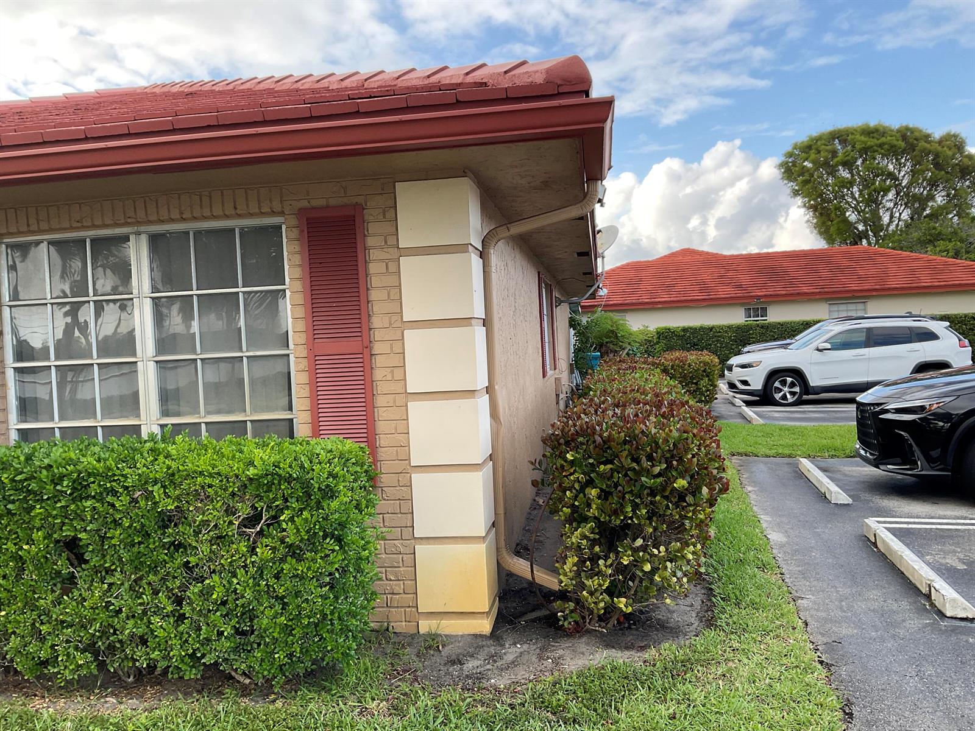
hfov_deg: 61.7
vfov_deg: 48.2
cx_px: 488
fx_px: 817
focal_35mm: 29
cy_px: 366
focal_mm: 3
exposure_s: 1/192
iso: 16
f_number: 1.8
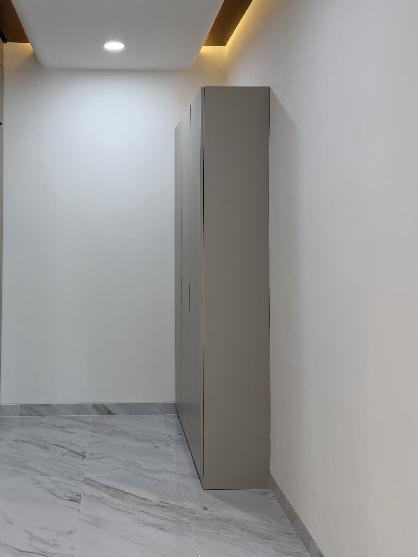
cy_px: 220
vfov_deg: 51.0
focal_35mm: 36
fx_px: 580
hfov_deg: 39.1
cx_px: 132
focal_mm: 6.76
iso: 100
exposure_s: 1/100
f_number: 1.78
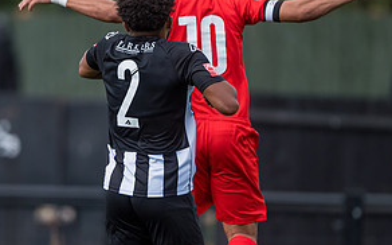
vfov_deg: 1.2
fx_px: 12041
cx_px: 61
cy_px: 151
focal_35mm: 1128
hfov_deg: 1.9
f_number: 2.8
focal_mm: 400
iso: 200
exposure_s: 1/2000
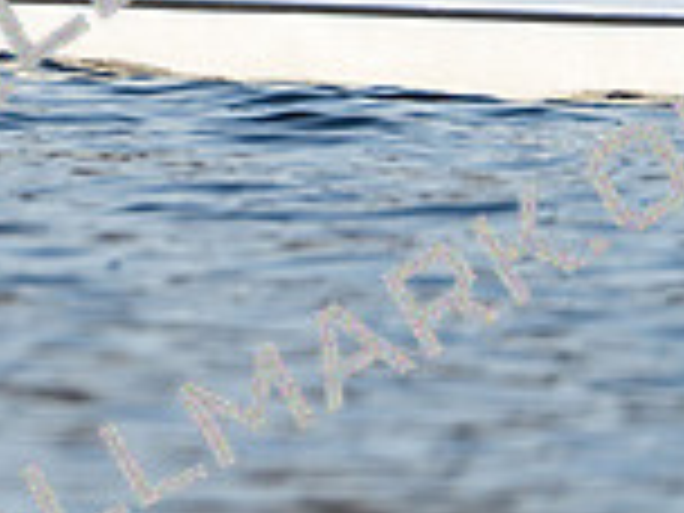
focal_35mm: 2200
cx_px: -549
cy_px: -227
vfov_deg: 0.7
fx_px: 43471
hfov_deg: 0.9
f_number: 6.3
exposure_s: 1/2000
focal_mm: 600
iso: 800
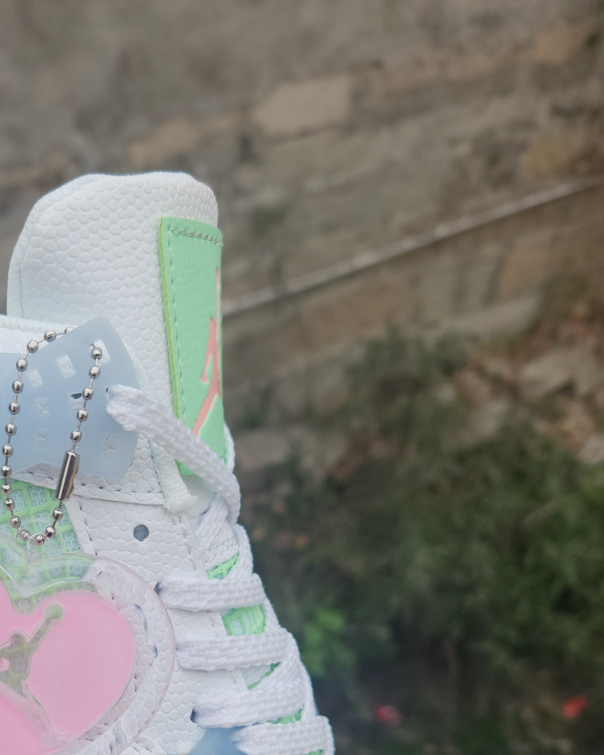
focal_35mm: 45
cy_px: 610
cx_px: 64
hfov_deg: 31.9
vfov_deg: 39.4
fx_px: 1005
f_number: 1.8
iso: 20
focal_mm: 5.4
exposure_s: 1/400
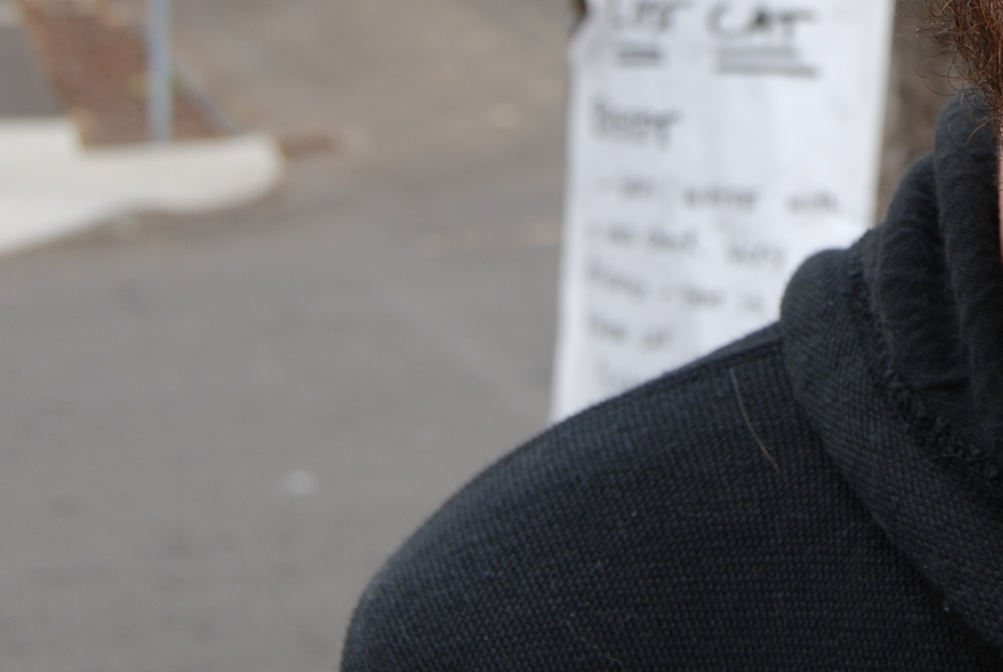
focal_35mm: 112
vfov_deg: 11.9
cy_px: -254
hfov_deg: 17.8
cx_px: 1025
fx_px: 3125
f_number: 5.6
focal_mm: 26
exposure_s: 1/125
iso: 100
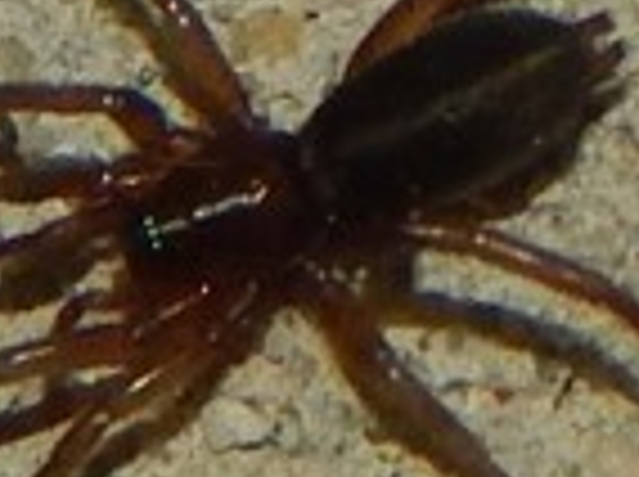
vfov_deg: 2.9
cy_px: 72
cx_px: 335
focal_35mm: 511
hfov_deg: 3.9
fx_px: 9417
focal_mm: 15.3
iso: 200
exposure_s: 1/30
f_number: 8.6
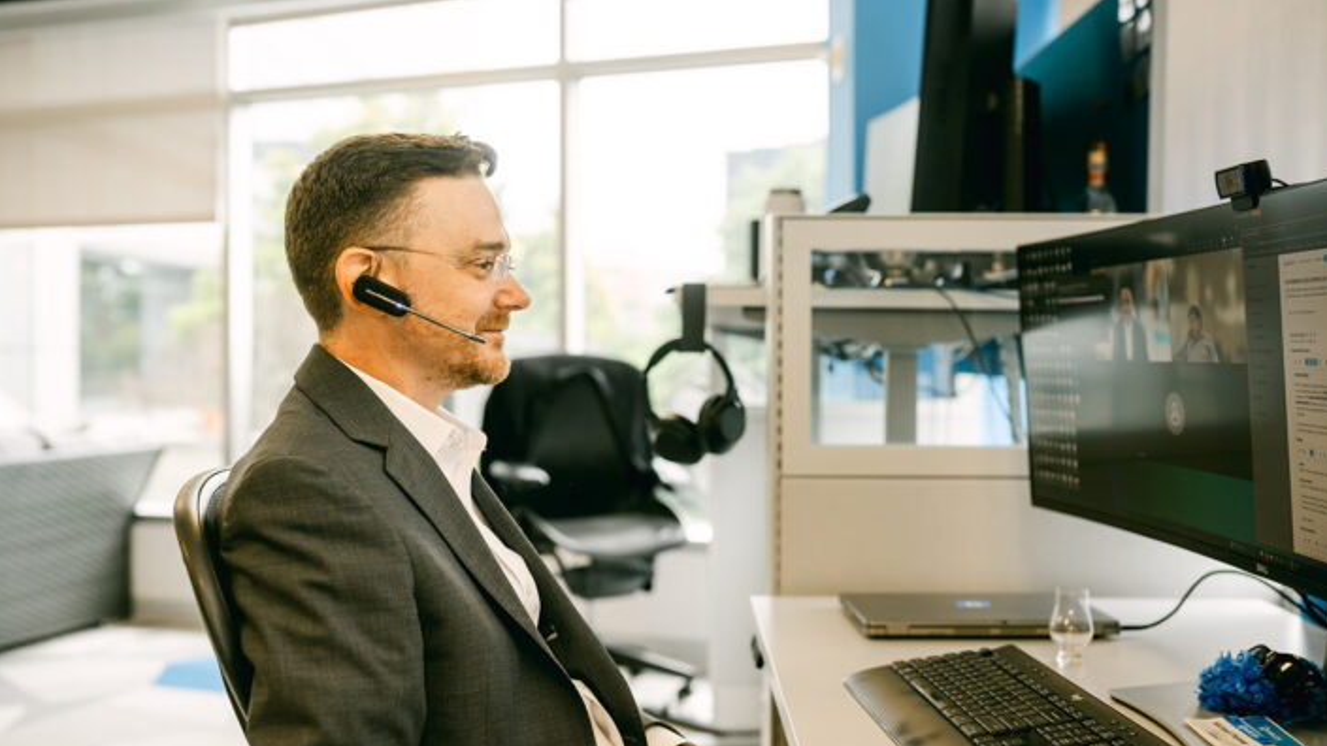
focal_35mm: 40
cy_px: 360
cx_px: 660
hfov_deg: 50.5
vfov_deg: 29.7
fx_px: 1407
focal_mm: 35
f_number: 2.5
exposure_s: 1/100
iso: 100
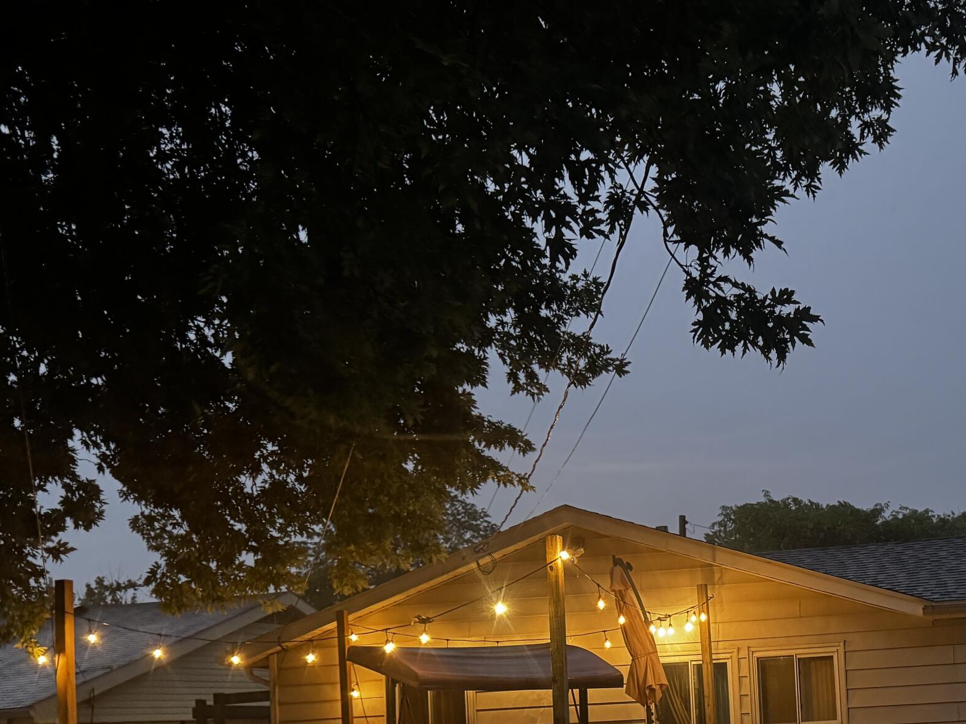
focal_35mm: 46
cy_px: 666
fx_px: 1284
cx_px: 845
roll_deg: +4.3
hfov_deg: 38.7
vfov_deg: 30.0
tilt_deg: +0.8
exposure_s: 1/30
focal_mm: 6.76
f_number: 1.78
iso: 1000
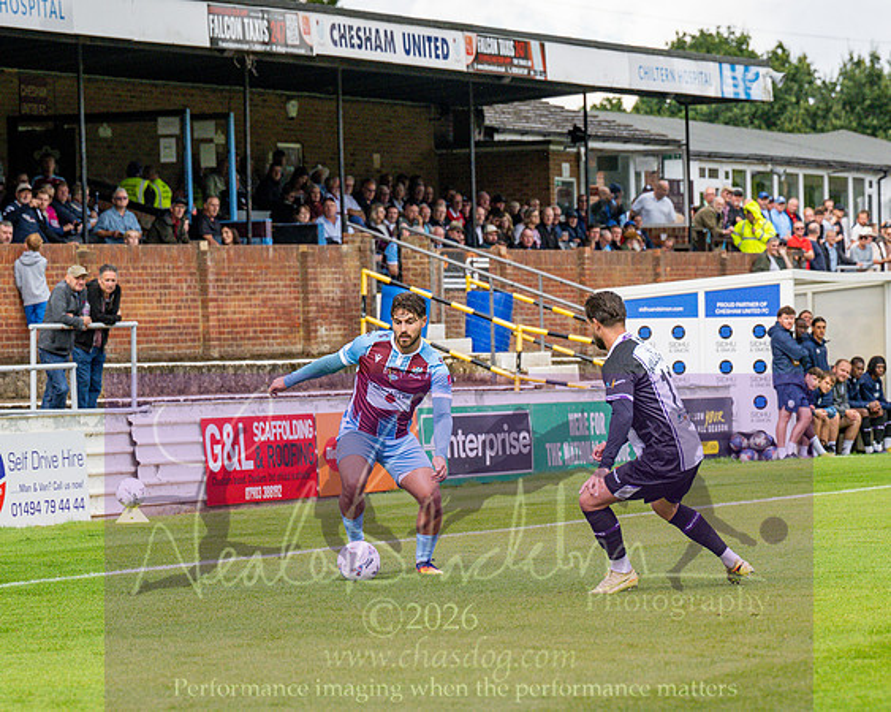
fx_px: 4859
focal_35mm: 184
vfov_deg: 8.4
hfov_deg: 10.5
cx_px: 612
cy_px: 607
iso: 800
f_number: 4
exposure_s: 1/4000
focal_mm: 96
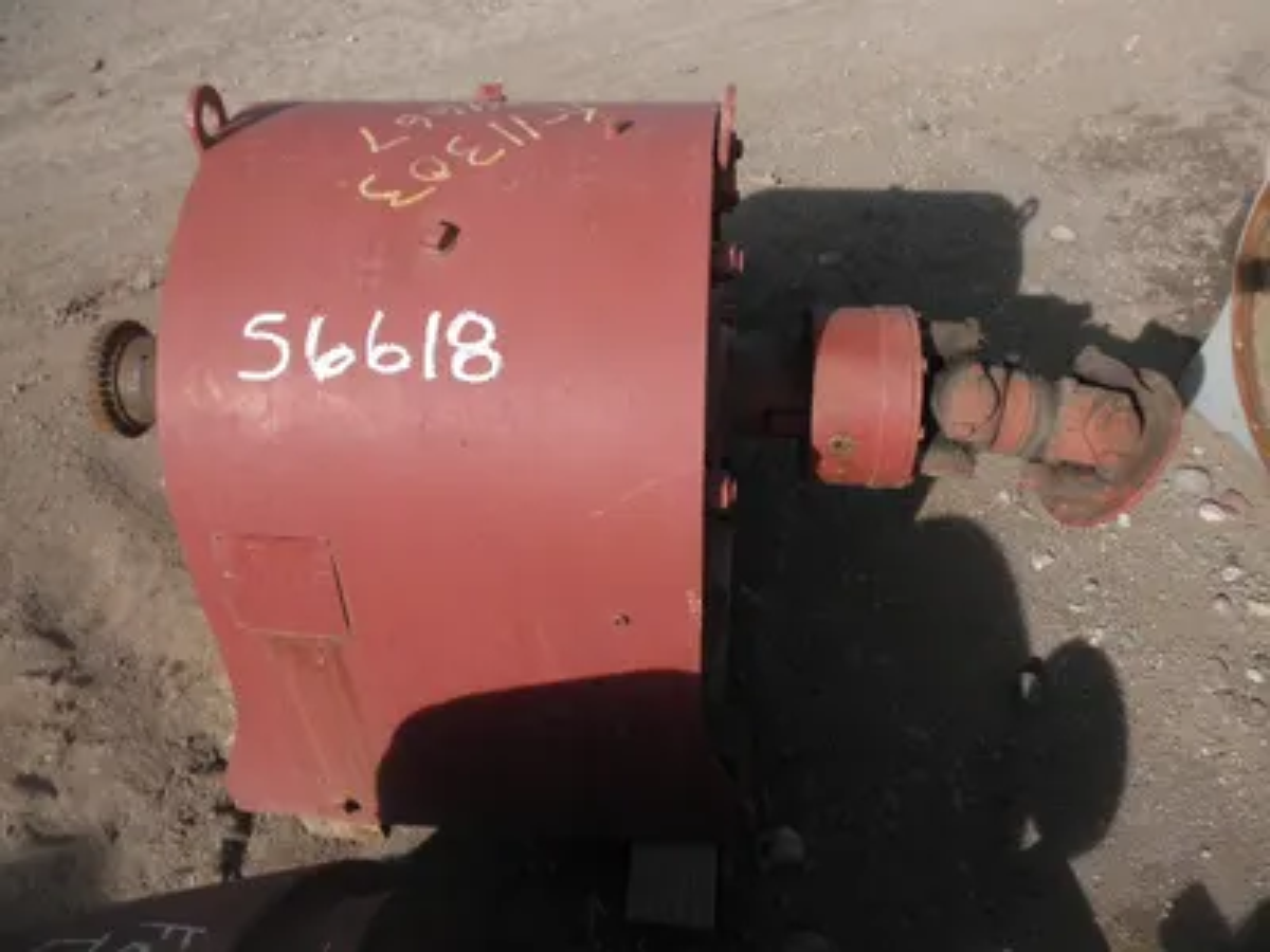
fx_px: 1027
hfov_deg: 63.4
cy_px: 476
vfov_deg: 49.7
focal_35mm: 28
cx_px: 635
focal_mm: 5
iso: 64
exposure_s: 1/100
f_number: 8.5
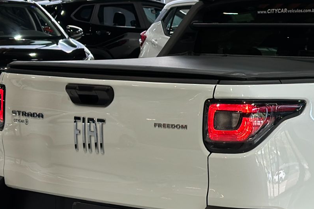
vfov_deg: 11.4
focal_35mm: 120
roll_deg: +0.5
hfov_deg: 16.6
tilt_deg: -9.1
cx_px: 325
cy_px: 163
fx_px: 1047
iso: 125
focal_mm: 6.86
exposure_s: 1/158
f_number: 1.78
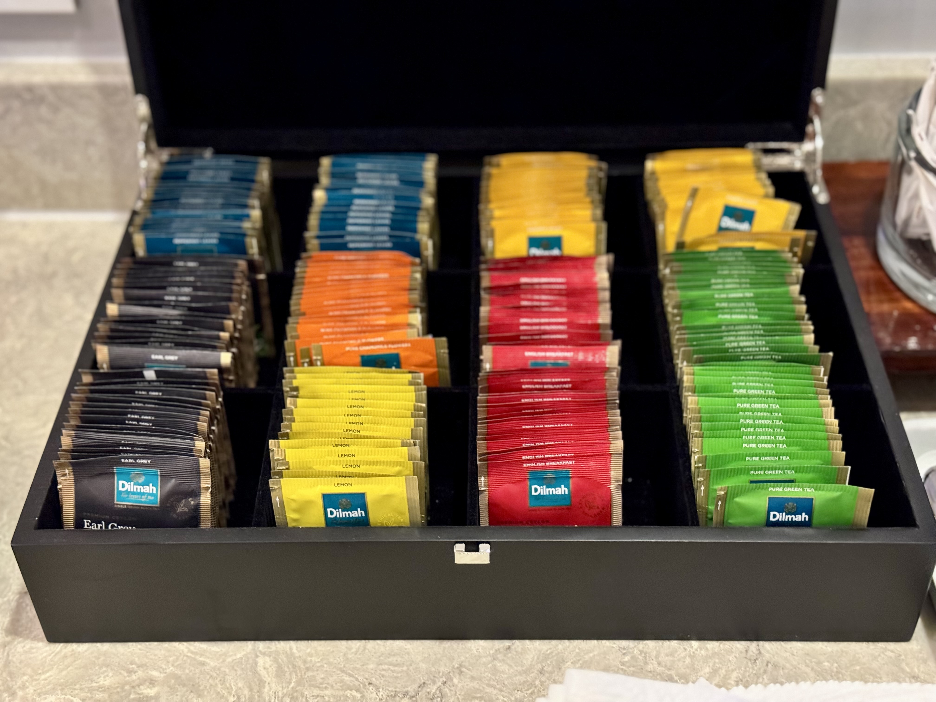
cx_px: 468
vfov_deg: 30.3
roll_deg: +1.2
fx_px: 1298
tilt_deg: -40.6
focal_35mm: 48
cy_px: 351
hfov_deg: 39.7
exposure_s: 1/25
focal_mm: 6.86
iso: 640
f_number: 1.78
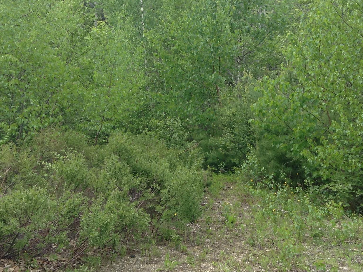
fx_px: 586
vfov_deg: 26.0
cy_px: 129
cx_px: 178
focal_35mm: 56
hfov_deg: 34.4
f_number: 2.4
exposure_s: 1/313
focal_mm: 3.3
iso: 25
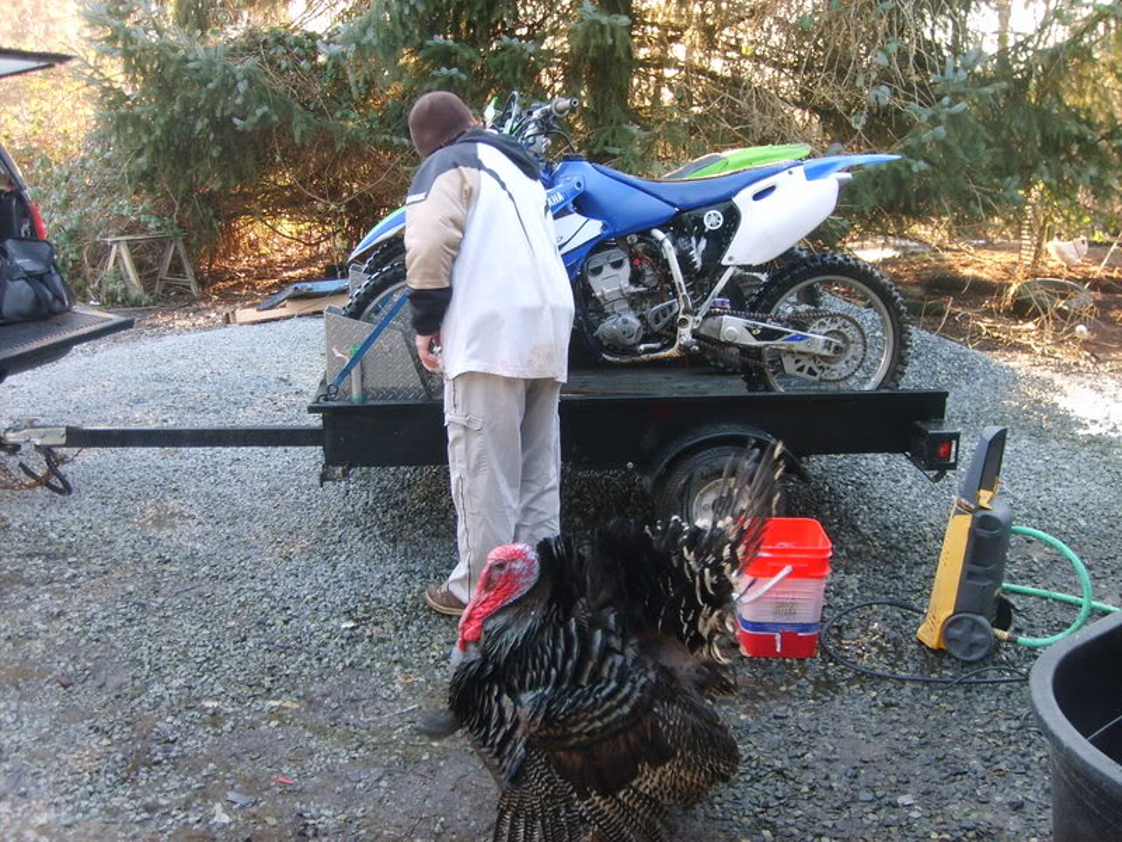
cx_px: 561
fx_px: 1134
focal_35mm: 35
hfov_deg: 52.6
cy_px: 421
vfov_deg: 40.7
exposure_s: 1/30
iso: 104
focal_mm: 5.8
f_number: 2.8
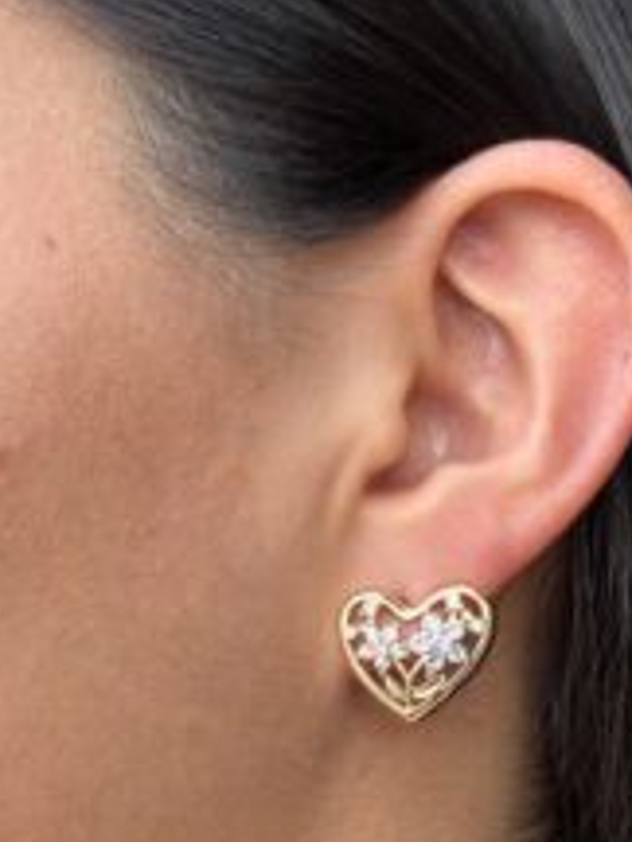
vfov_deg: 21.7
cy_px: 702
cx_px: 398
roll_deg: +0.6
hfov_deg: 16.6
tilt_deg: -2.4
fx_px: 2167
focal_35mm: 89
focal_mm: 6.76
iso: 50
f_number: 1.78
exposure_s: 1/121
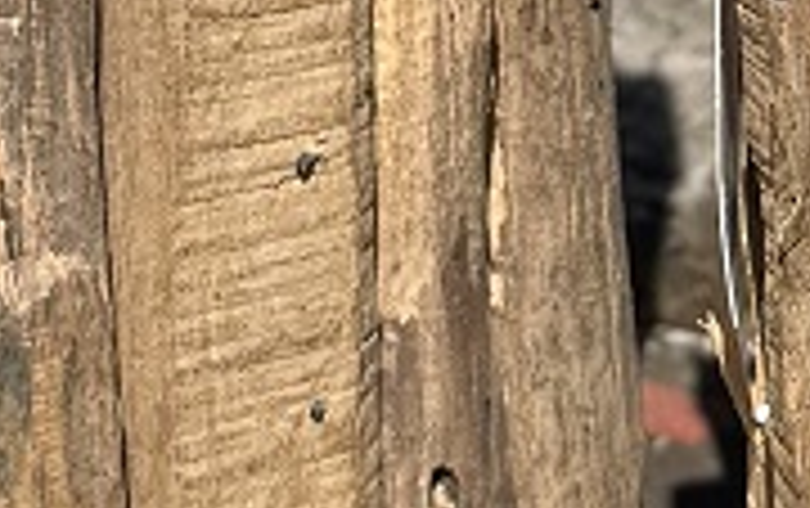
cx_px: 657
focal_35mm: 226
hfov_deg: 9.2
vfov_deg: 5.5
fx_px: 4995
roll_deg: +1.3
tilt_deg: -11.5
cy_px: -913
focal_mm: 6.76
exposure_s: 1/5814
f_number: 1.78
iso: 80
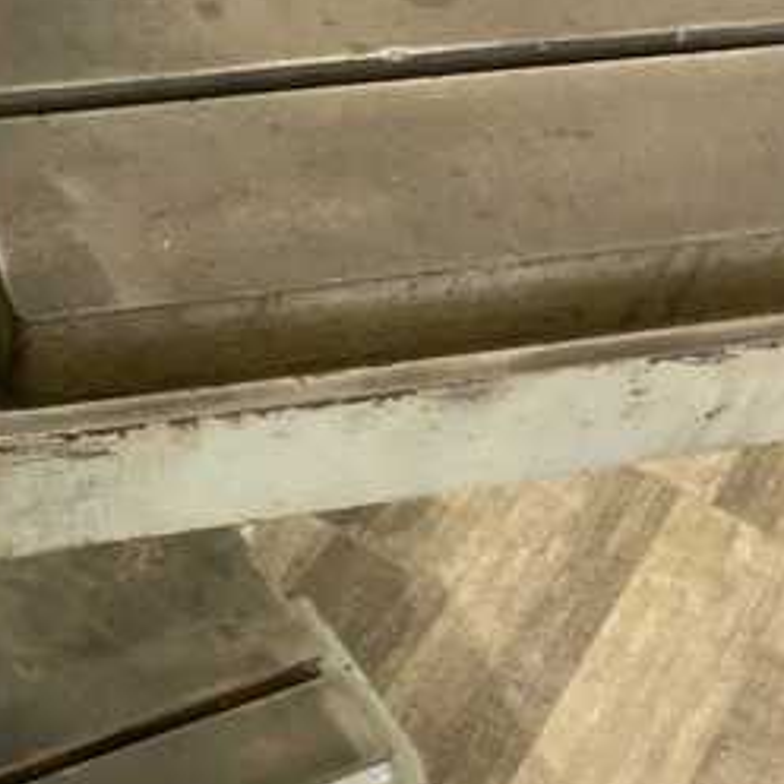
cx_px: -51
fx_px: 1589
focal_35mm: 62
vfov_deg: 27.6
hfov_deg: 25.9
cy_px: 484
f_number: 1.8
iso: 200
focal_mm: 3
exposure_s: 1/60
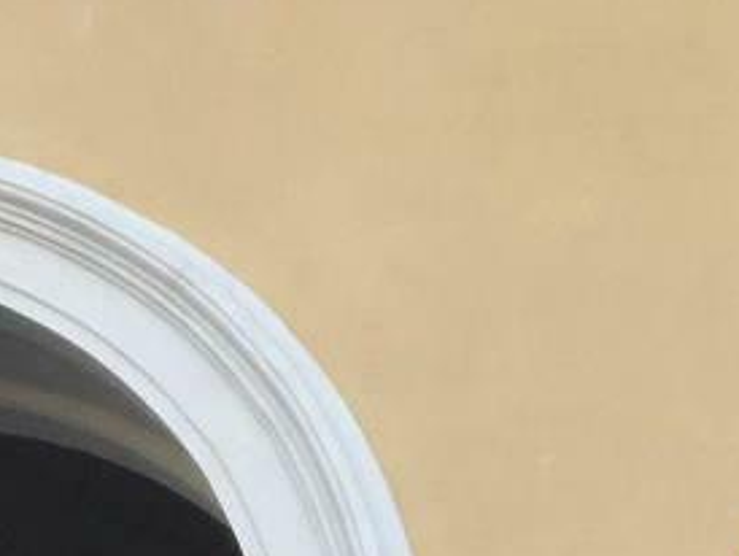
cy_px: -177
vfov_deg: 9.2
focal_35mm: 159
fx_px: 3397
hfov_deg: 11.7
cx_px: 1204
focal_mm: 4.15
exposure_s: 1/315
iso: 25
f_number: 2.2
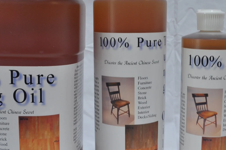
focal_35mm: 59
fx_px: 369
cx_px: 123
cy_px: 76
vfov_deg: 23.0
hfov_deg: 34.0
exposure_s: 1/15
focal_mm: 21
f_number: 6.7
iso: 400
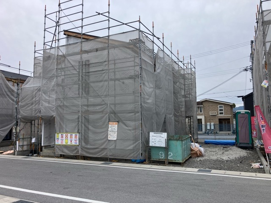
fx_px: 219
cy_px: 102
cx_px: 136
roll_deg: +0.4
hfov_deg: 63.4
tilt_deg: +6.3
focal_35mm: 28
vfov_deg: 49.7
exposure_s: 1/1245
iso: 32
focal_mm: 3.99
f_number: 1.8
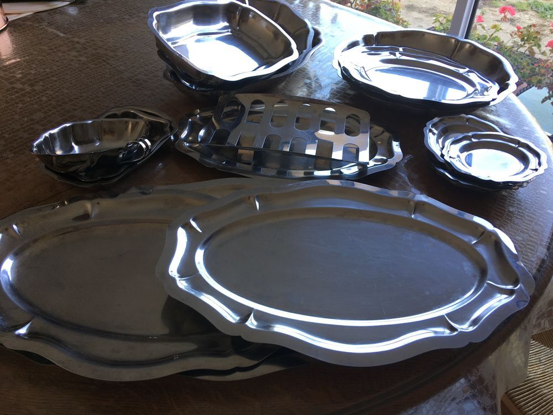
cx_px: 276
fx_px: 463
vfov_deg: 48.2
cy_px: 208
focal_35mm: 29
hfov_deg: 61.7
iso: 25
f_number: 2.2
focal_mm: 4.15
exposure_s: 1/50
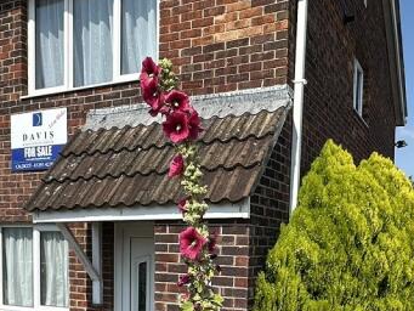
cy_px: 282
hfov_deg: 44.8
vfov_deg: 32.6
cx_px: 211
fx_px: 502
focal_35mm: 42
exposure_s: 1/2053
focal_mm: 2.22
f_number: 2.2
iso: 40
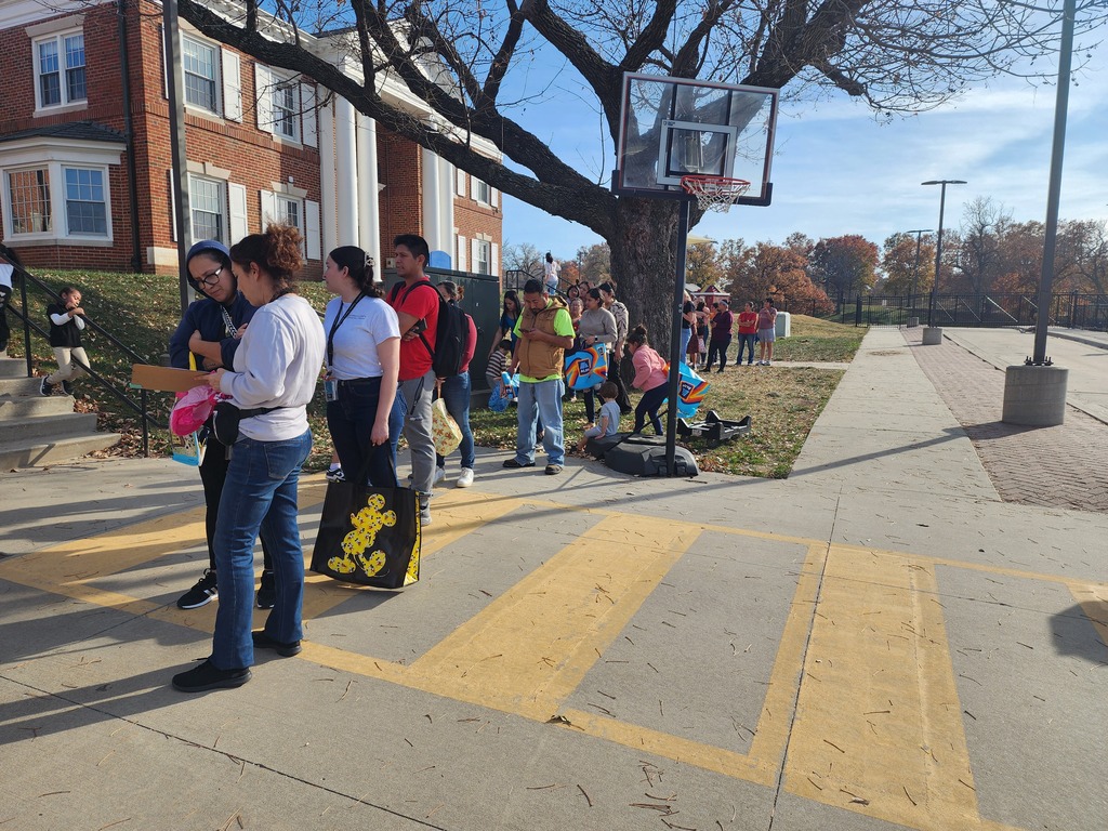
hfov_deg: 73.9
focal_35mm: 23
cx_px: 554
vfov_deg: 58.9
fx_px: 736
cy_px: 416
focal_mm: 6.4
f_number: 1.8
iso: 12
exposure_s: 1/812
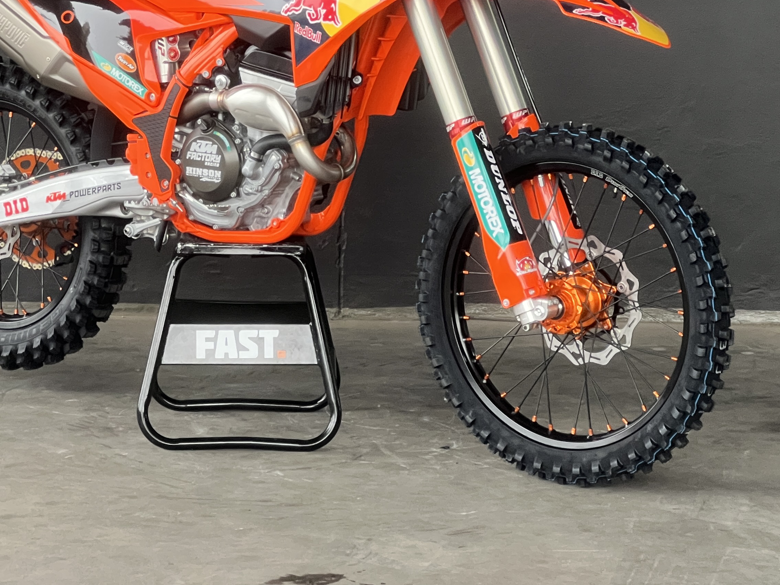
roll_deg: -0.4
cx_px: 330
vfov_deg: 10.8
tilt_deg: -5.2
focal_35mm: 137
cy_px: 76
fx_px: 3087
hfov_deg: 14.4
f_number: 2.8
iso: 320
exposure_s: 1/99
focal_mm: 9
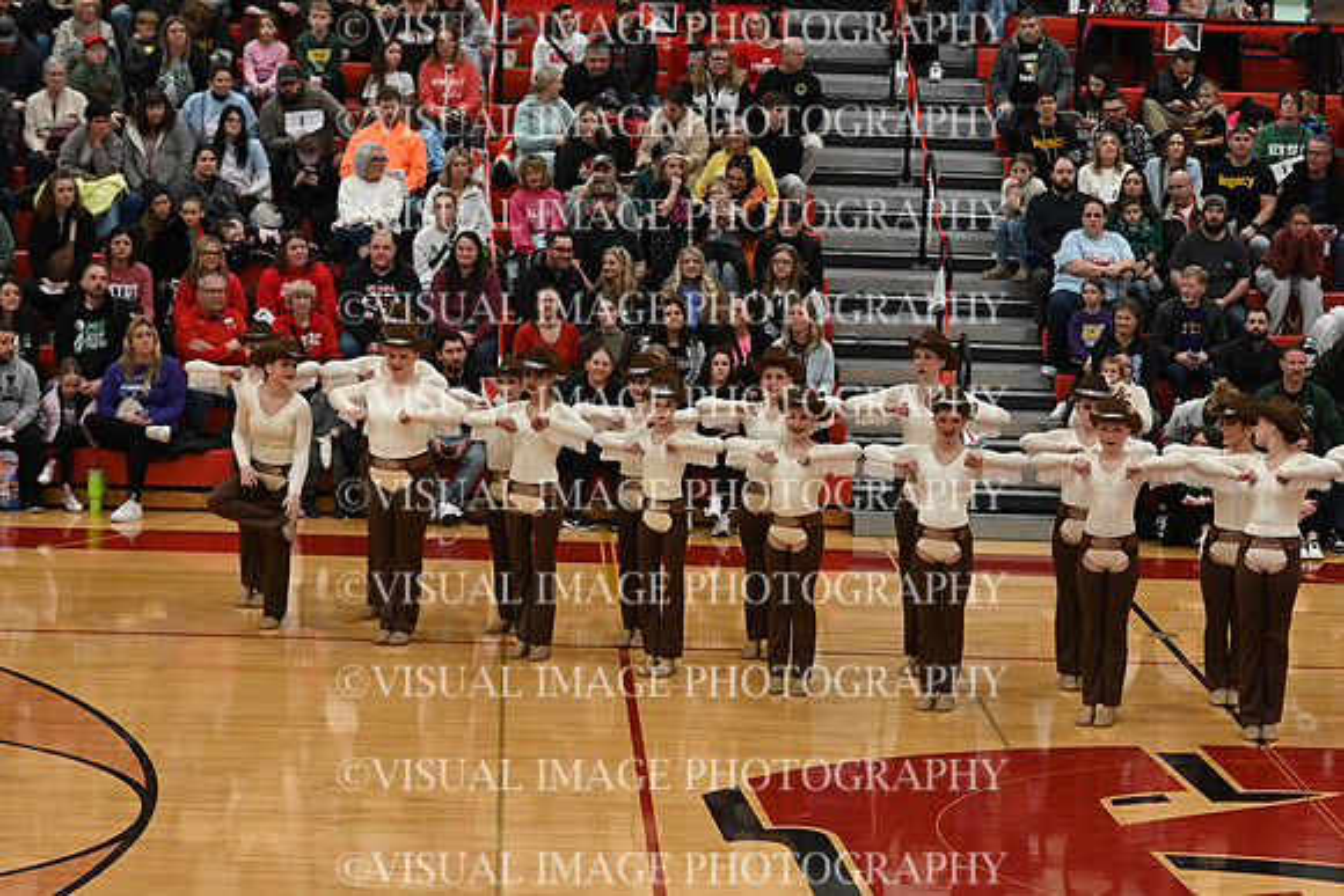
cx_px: 672
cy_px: 448
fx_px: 3921
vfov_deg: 13.0
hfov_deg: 19.5
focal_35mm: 105
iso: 3200
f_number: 4
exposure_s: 1/400
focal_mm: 70
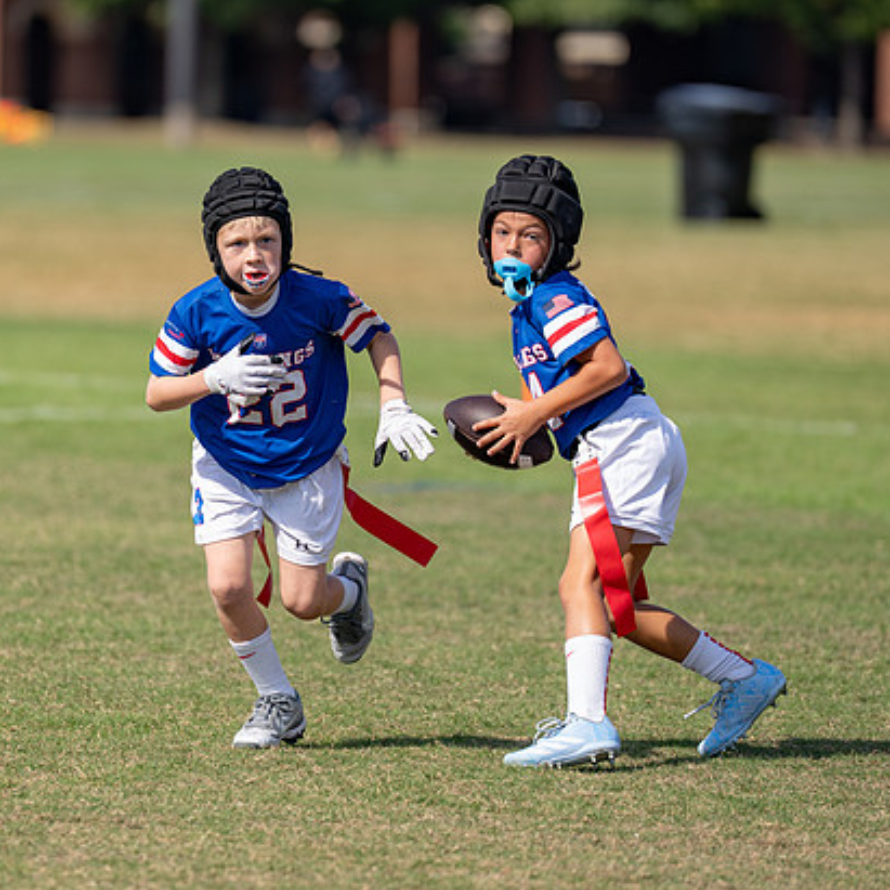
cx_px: 330
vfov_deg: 4.8
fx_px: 10588
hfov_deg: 4.8
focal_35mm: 364
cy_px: 393
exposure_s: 1/1000
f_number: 2.8
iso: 100
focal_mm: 200
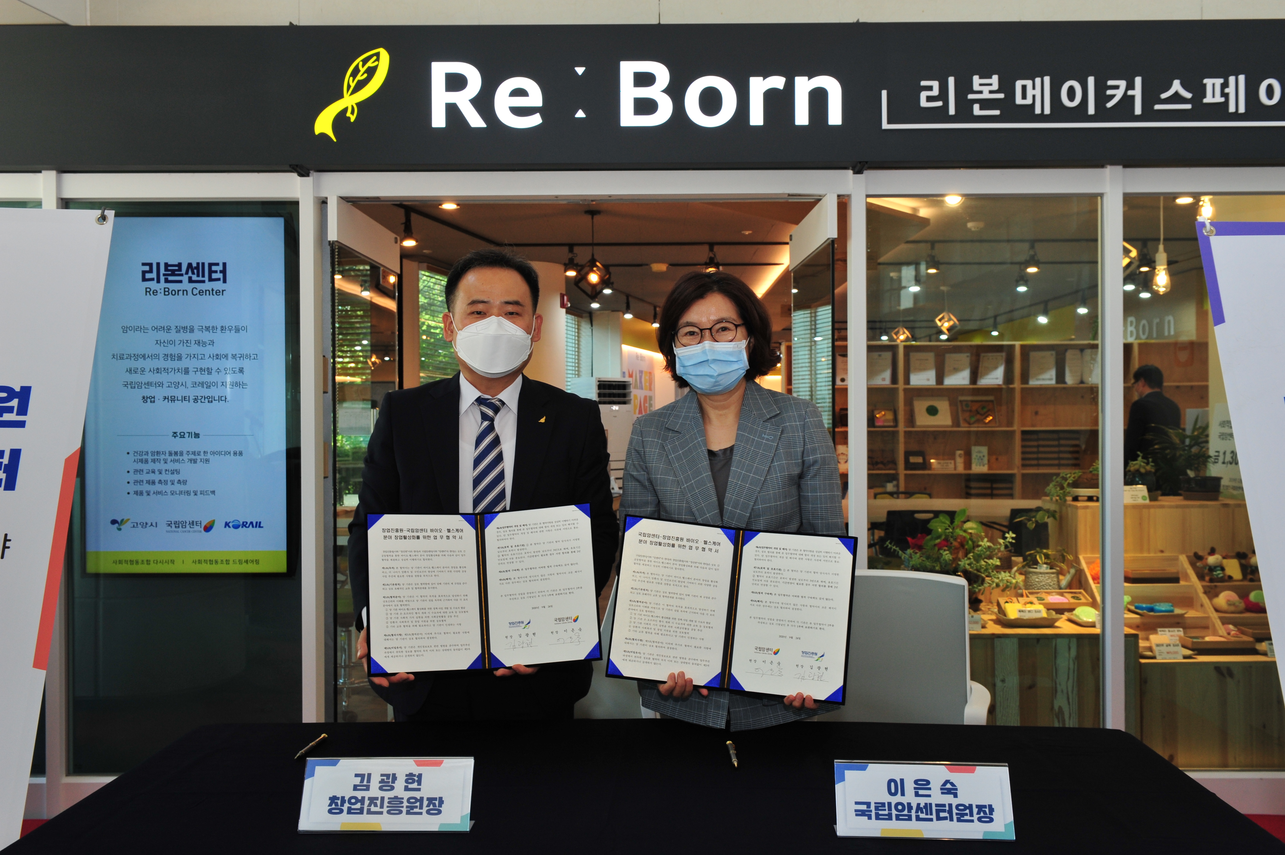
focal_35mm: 34
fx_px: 1213
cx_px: 642
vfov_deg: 38.8
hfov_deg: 55.8
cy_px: 428
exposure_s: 1/60
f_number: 9
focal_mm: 34
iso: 800
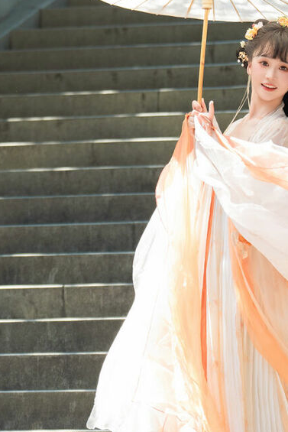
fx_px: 4113
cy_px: 41
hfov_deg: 4.0
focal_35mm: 343
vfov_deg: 6.0
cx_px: 307
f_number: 3.2
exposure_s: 1/640
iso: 400
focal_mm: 123
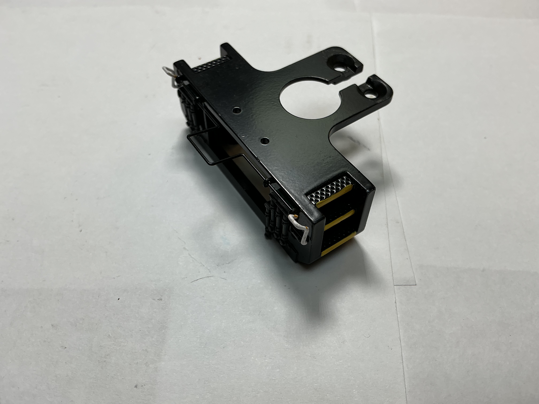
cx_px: 270
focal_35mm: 29
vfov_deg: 48.2
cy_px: 202
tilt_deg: -55.3
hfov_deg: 61.7
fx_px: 452
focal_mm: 3
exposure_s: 1/199
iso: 20
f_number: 1.8
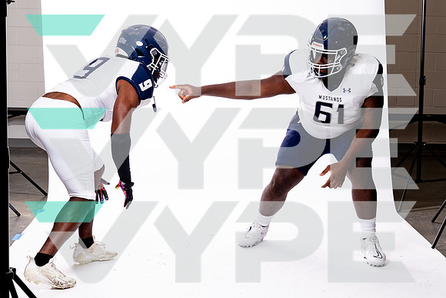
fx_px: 967
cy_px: 146
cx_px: 242
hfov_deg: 26.0
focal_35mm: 78
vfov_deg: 17.5
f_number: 8
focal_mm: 52
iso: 400
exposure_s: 1/250
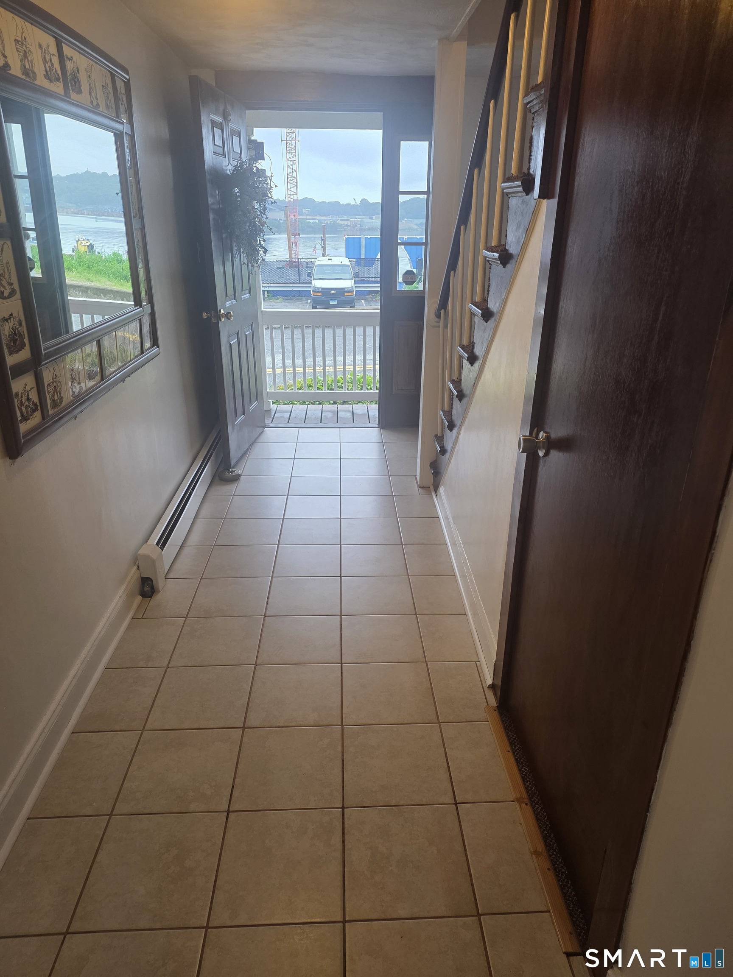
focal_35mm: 23
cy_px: 488
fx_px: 649
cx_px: 366
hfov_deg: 58.9
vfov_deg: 73.9
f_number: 1.7
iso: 125
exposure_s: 1/120
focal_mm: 6.25
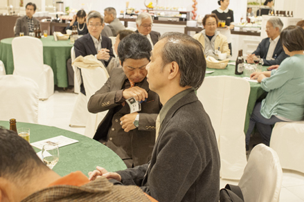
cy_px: 78
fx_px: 430
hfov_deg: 38.9
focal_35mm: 51
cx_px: 143
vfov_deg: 26.4
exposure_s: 1/100
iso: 1600
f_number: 5.6
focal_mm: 35
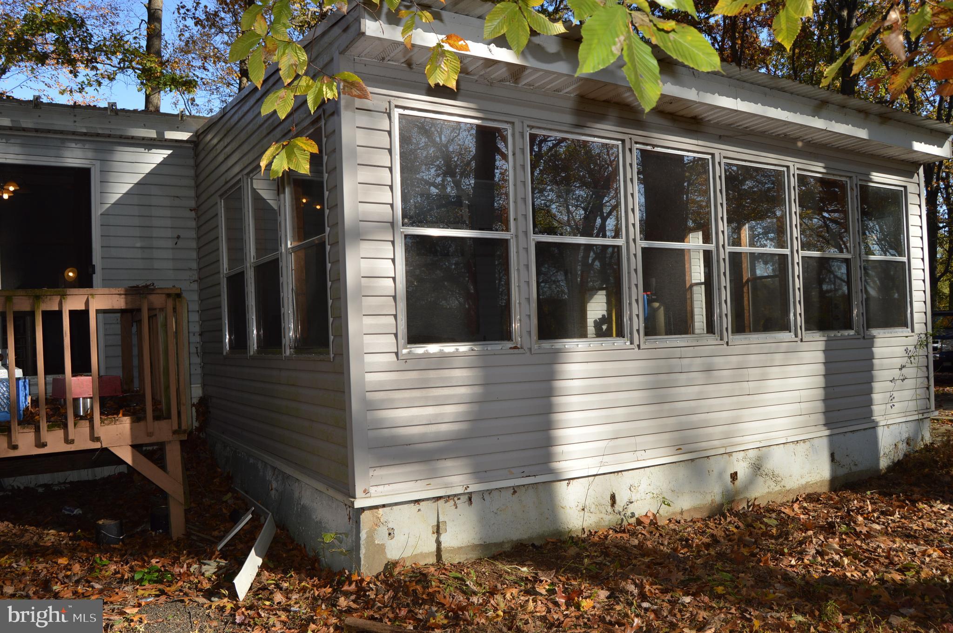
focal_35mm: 27
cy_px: 316
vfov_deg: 47.8
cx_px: 476
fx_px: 714
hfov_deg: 67.4
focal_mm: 18
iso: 100
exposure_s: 1/200
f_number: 7.1
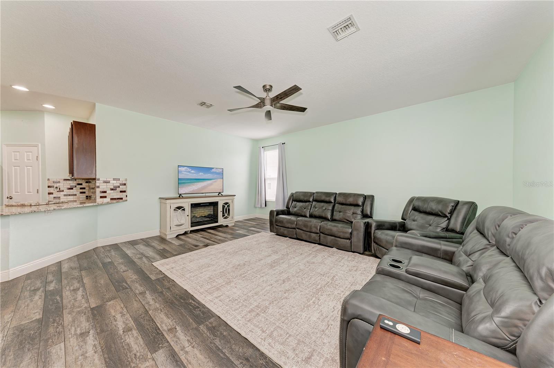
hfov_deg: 112.7
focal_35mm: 12
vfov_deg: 89.9
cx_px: 277
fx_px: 184
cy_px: 184
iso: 200
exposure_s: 1/5
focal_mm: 12
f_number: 9
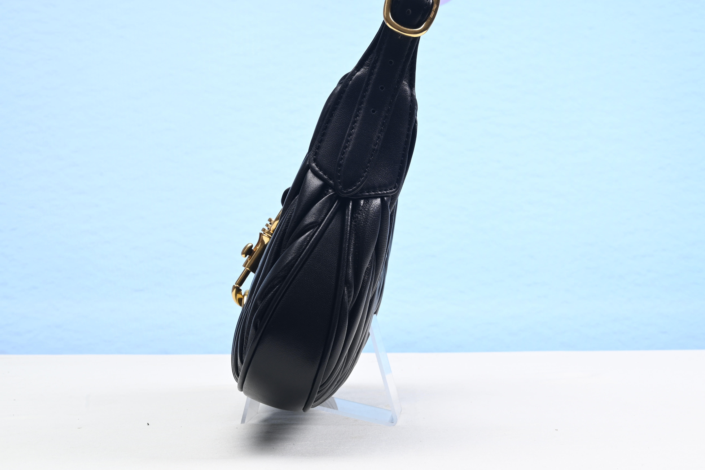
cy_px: 189
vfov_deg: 23.4
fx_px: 1136
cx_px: 415
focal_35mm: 58
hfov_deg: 34.4
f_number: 16
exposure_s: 1/2
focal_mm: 42
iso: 100
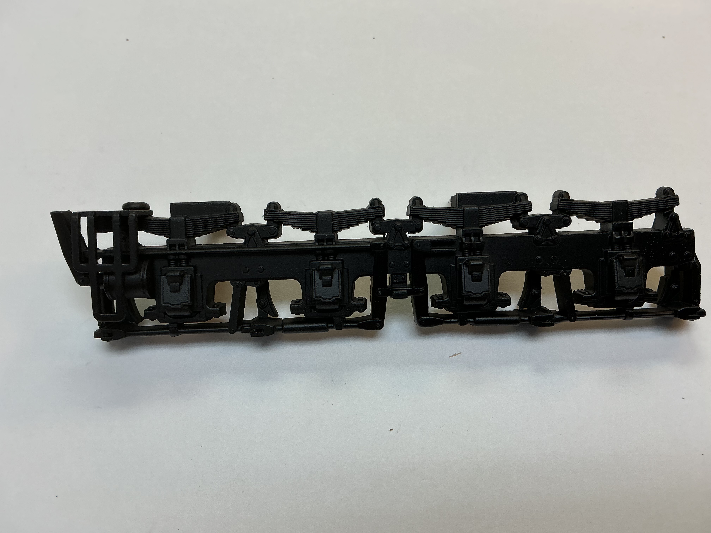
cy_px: 266
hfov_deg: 61.7
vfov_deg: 48.2
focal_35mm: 29
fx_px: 596
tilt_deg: -59.5
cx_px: 356
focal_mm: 3
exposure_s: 1/120
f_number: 1.8
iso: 32
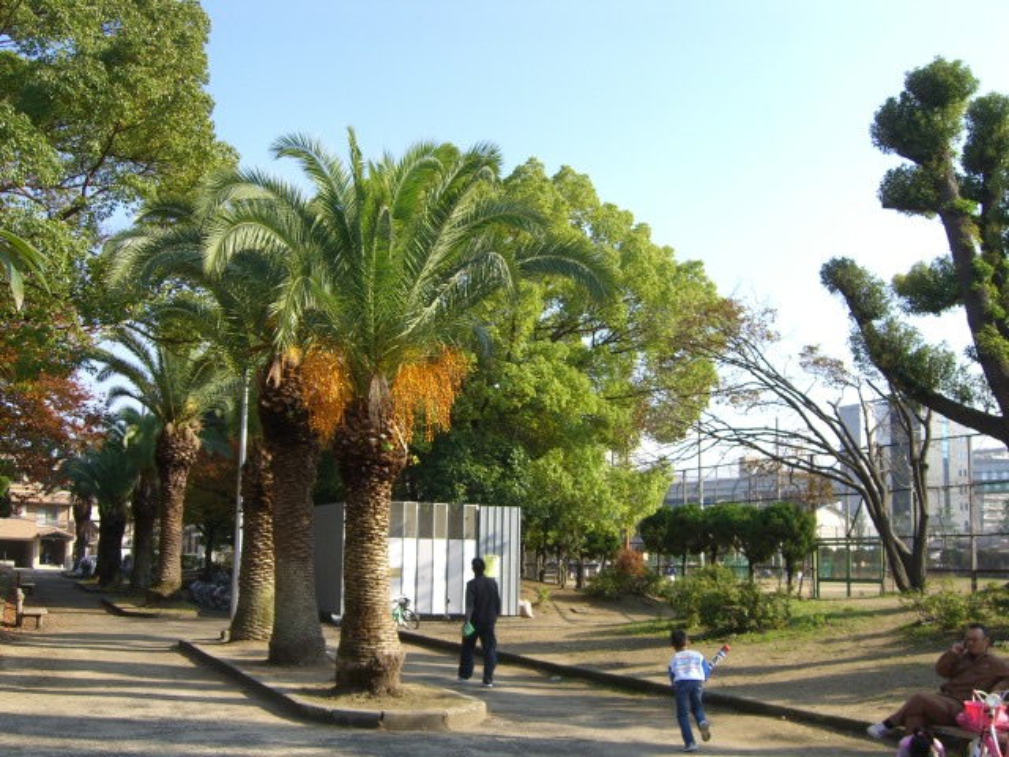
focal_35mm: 38
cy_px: 378
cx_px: 504
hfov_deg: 49.0
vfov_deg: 37.7
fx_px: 1108
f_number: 4
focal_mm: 7.9
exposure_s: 1/250
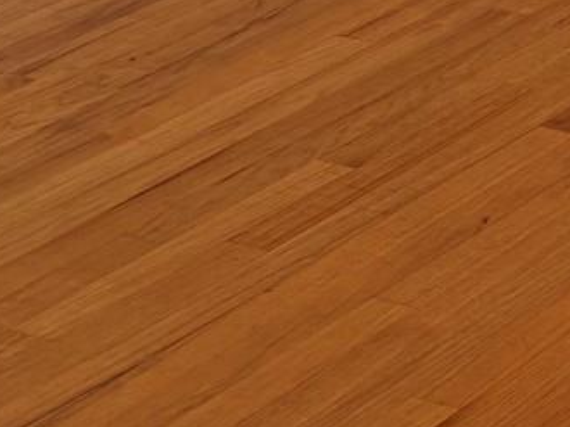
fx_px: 2452
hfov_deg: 10.2
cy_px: -507
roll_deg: -0.4
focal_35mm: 149
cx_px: 1634
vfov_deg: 9.2
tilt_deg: -12.9
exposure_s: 1/389
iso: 100
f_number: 1.78
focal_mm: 6.76
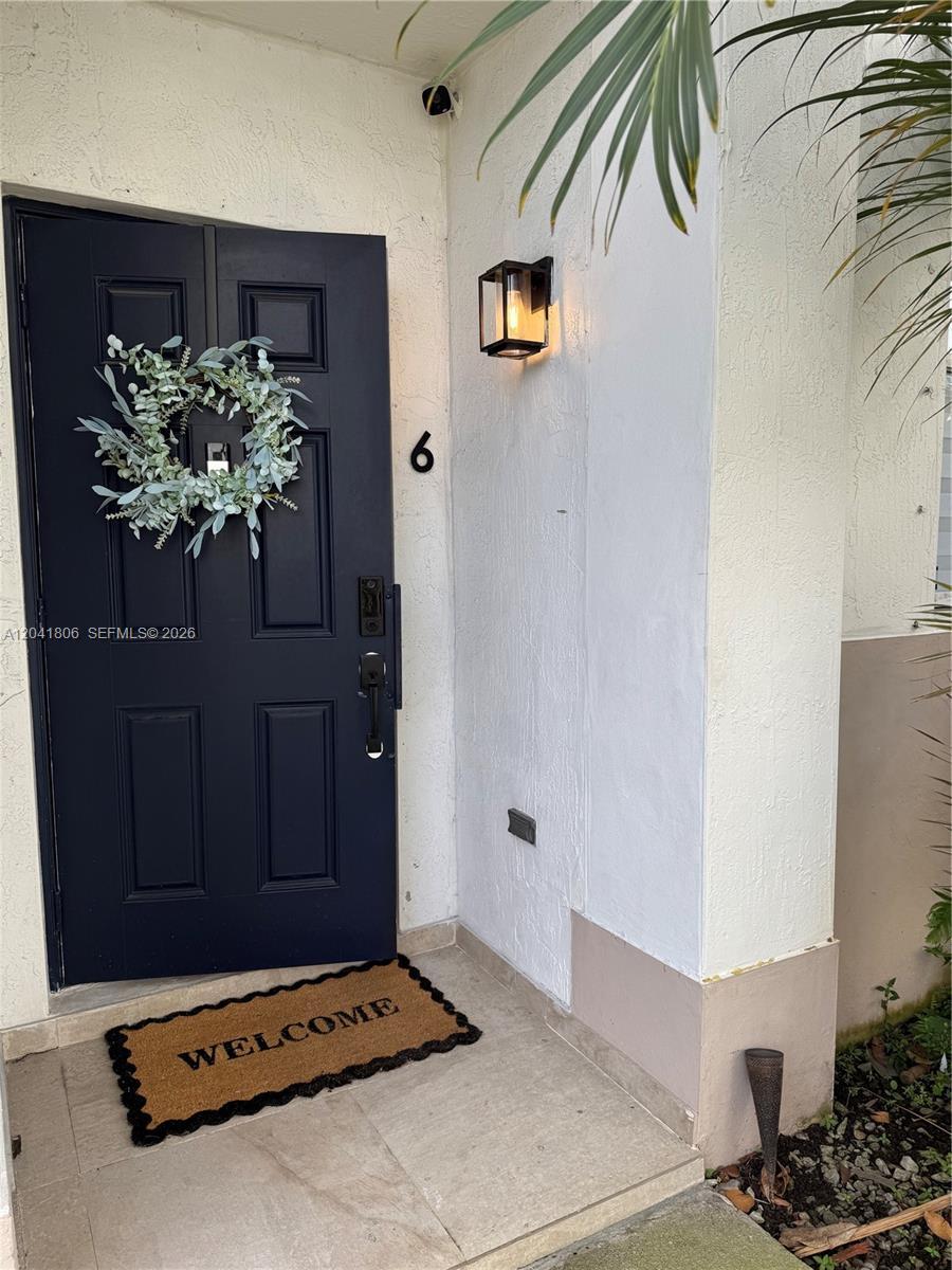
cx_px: 476
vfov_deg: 71.6
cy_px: 635
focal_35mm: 24
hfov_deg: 56.8
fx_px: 880
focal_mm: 6.76
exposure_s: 1/840
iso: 80
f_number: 1.78
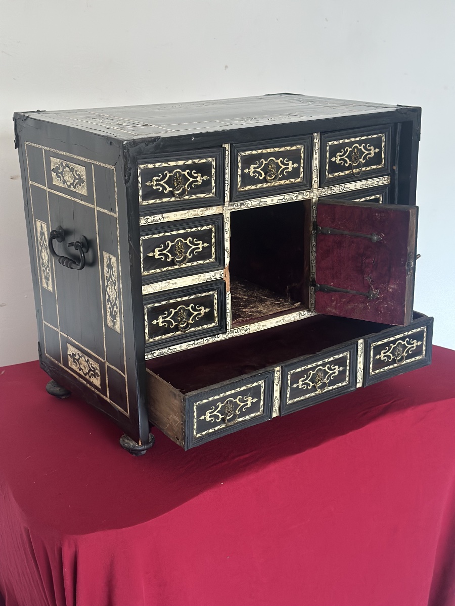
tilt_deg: -17.5
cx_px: 228
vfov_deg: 39.7
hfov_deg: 30.3
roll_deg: +0.8
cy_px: 303
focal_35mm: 48
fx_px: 841
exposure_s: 1/50
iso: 400
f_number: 1.78
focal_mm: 6.86
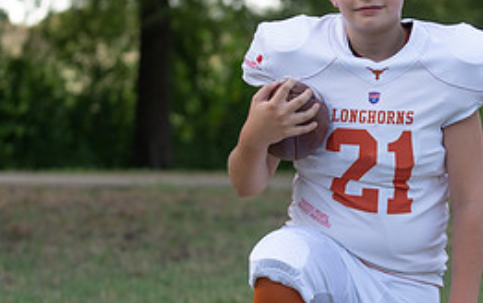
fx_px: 2305
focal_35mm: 175
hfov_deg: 11.9
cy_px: 178
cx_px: 387
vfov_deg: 7.5
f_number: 2.8
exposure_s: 1/400
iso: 100
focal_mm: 70
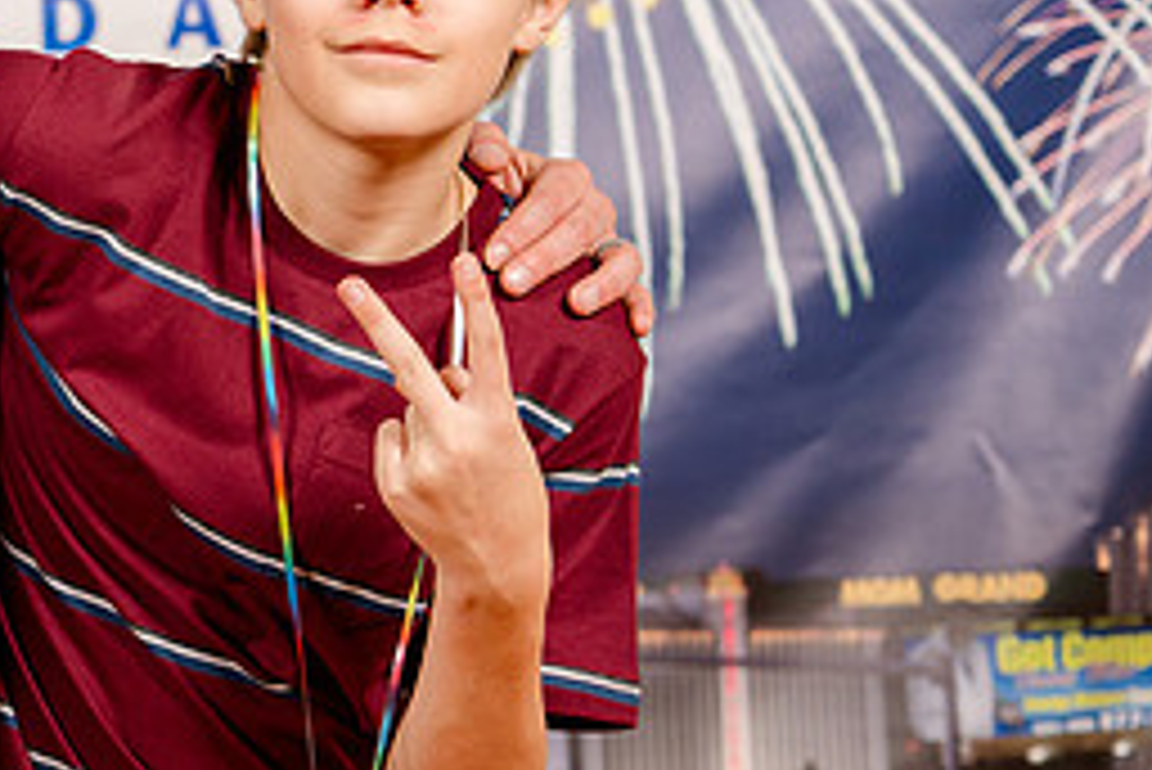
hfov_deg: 10.3
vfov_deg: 6.9
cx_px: 14
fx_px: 6371
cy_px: 385
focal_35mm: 199
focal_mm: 88
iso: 250
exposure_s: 1/125
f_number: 4
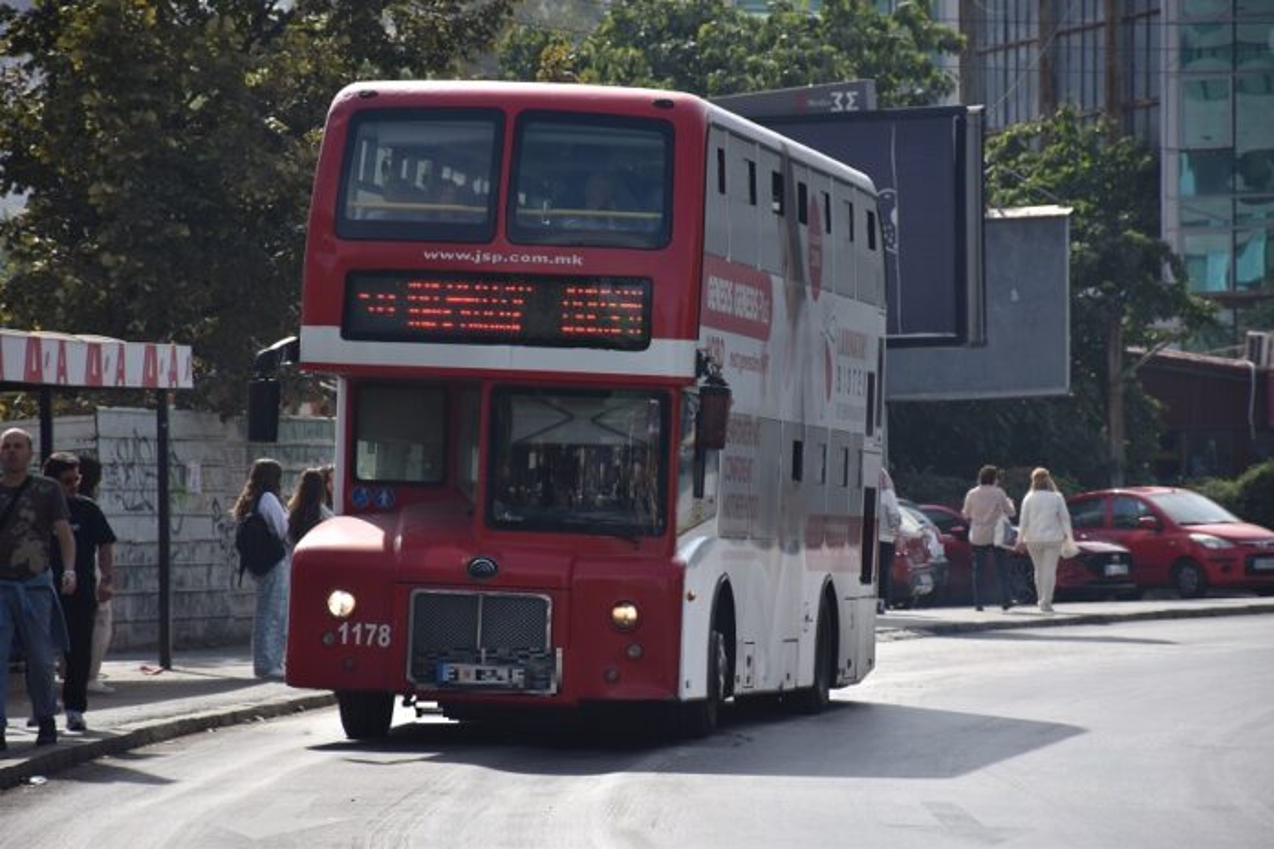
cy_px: 424
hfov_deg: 9.8
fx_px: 7431
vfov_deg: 6.5
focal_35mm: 210
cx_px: 637
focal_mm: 140
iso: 280
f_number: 5.6
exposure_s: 1/1000
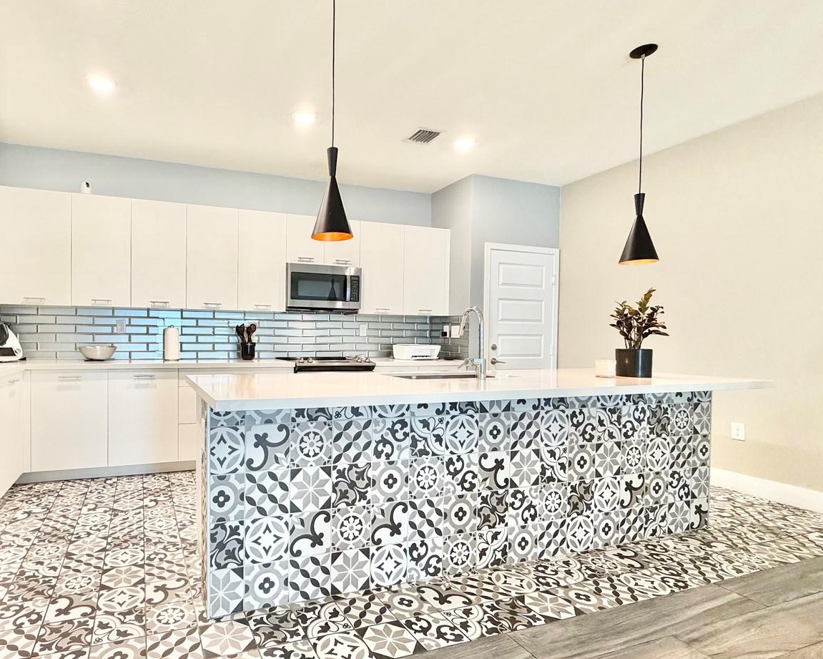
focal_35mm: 19
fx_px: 463
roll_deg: -0.5
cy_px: 346
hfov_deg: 81.1
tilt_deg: -1.3
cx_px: 291
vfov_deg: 70.8
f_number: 2.2
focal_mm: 2.22
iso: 320
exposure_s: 1/60
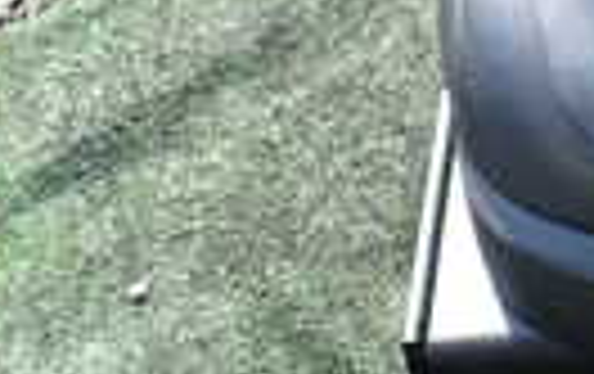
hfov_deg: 15.4
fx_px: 1946
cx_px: 999
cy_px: -554
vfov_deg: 9.6
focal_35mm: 120
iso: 100
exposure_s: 1/250
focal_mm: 4.5
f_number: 2.8
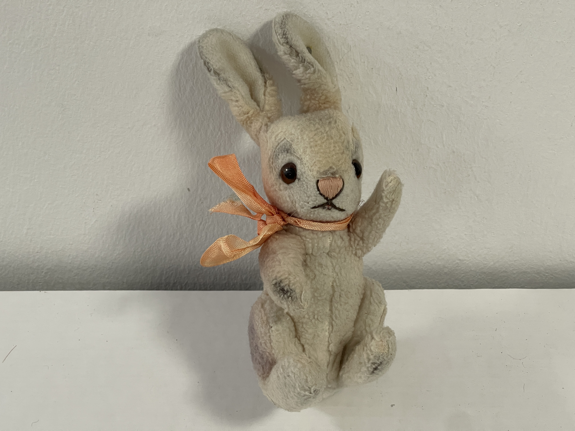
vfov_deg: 22.9
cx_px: 288
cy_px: 216
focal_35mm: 64
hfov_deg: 30.3
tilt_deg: -33.4
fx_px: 1063
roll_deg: -0.7
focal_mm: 7.5
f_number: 2.2
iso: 125
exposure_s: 1/50
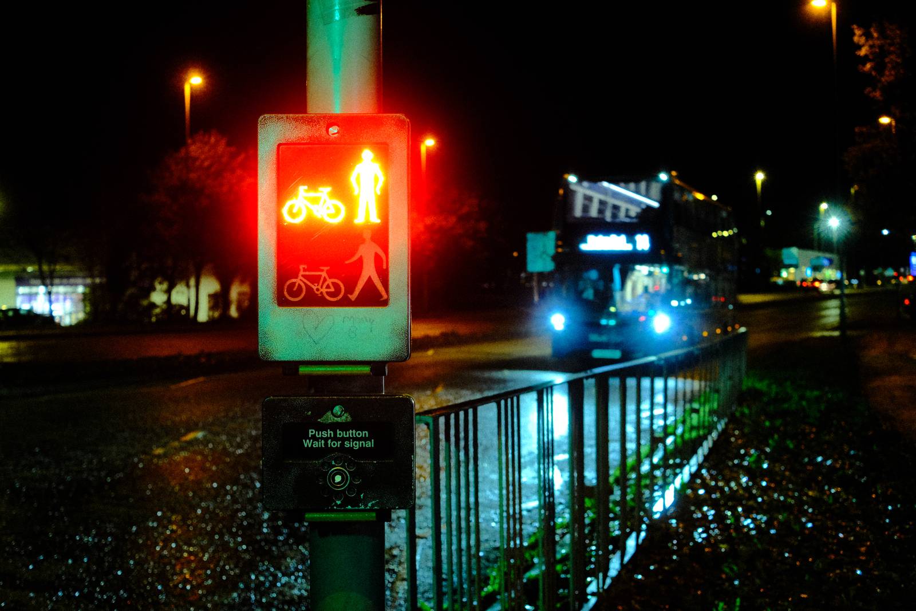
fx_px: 1043
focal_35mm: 41
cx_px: 458
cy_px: 306
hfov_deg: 47.4
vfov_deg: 32.6
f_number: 4
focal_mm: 27
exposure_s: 1/34
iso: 6400
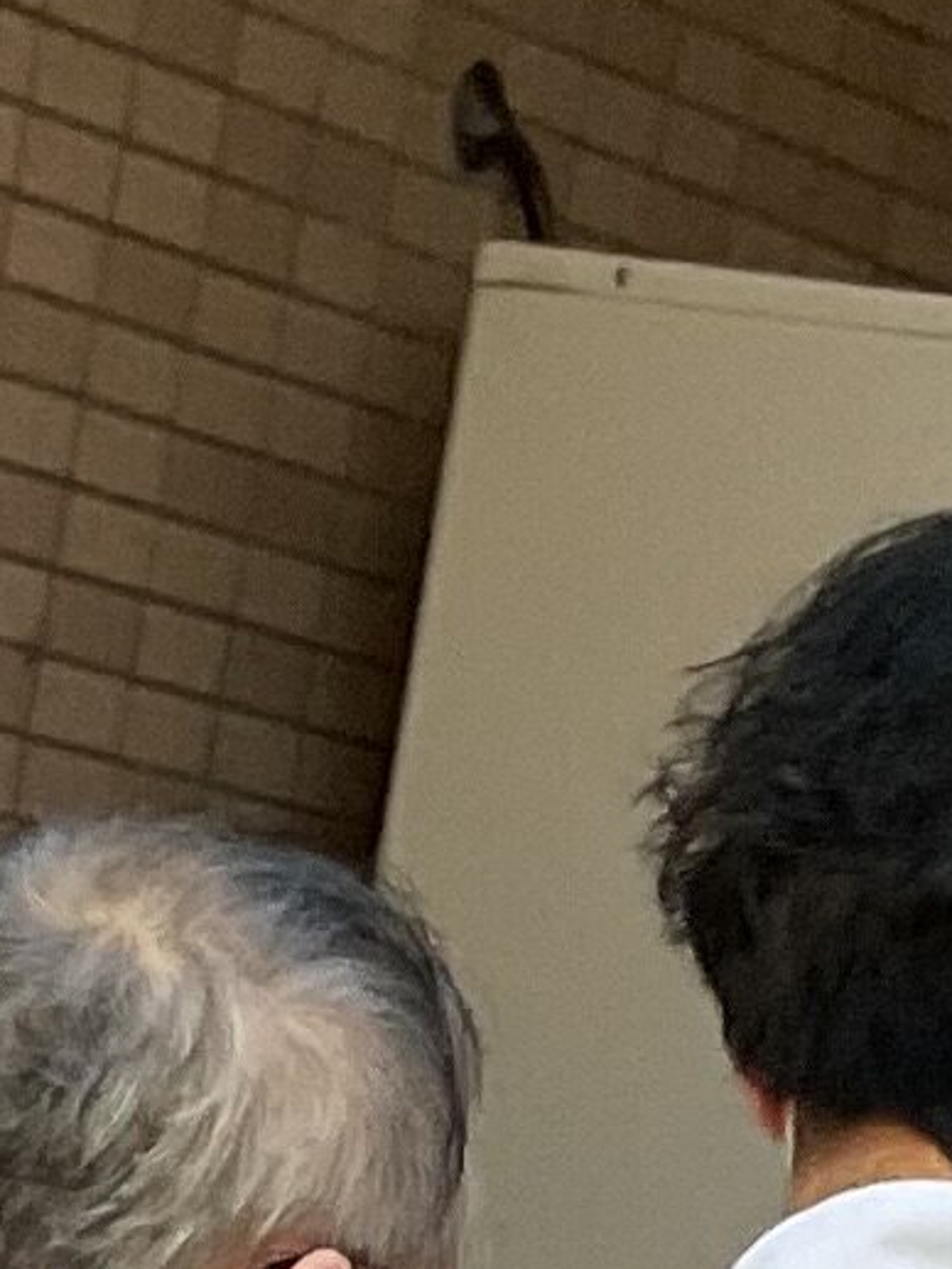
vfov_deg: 7.9
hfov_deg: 6.6
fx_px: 8284
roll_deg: -10.9
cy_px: 3385
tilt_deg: -13.8
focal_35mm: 226
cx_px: 483
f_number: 1.8
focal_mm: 3
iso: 50
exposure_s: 1/120
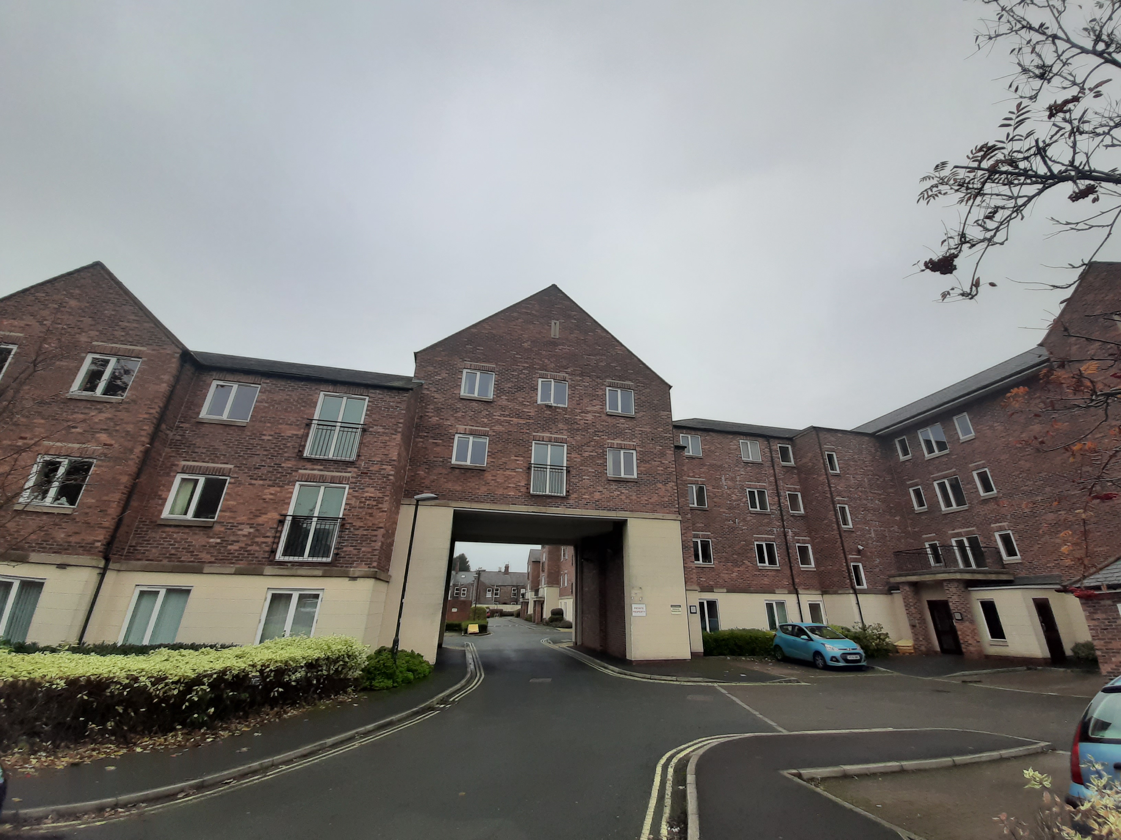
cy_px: 420
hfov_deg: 106.2
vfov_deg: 89.9
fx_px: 421
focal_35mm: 13
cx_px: 560
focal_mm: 1.42
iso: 40
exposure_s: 1/279
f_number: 2.2
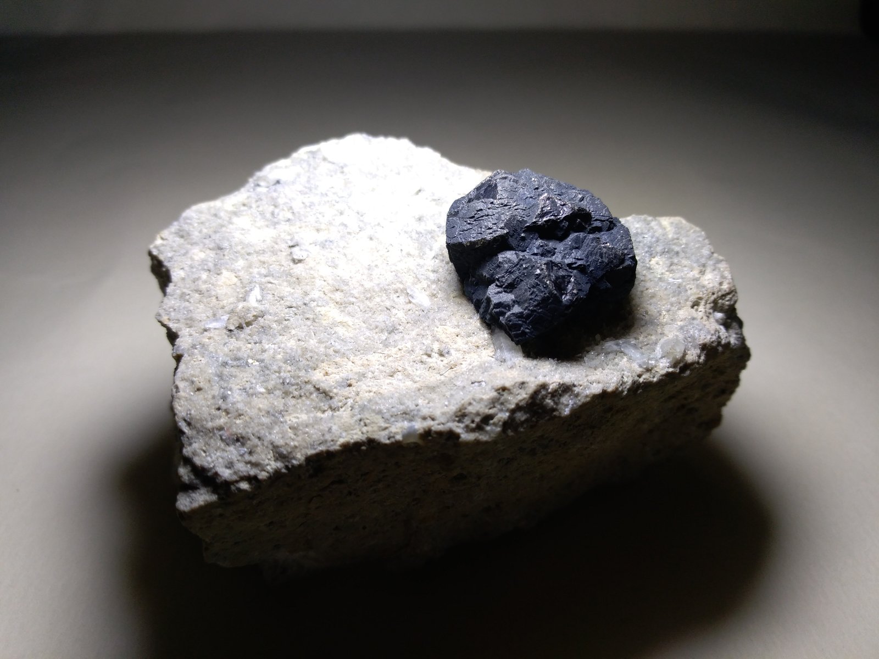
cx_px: 440
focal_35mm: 26
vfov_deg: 53.1
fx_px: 660
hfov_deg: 67.3
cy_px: 330
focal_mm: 3.54
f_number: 2
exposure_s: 1/40
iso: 106
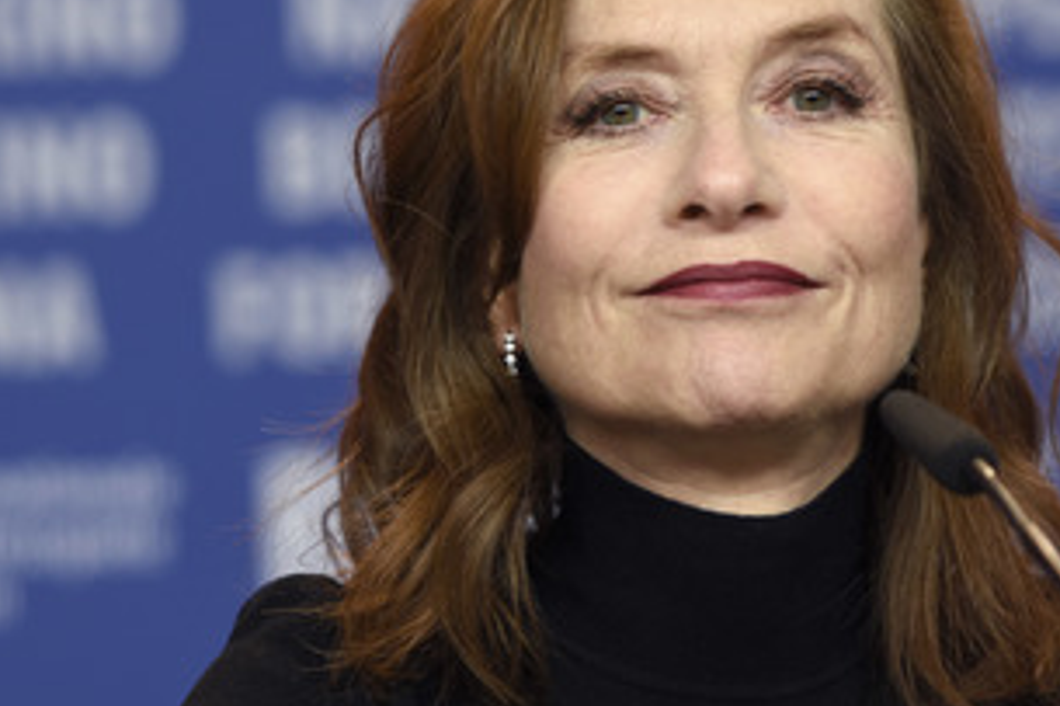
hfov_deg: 5.6
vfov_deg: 3.8
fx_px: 10763
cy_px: 289
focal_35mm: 366
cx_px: 544
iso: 640
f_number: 3.2
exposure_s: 1/400
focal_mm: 165
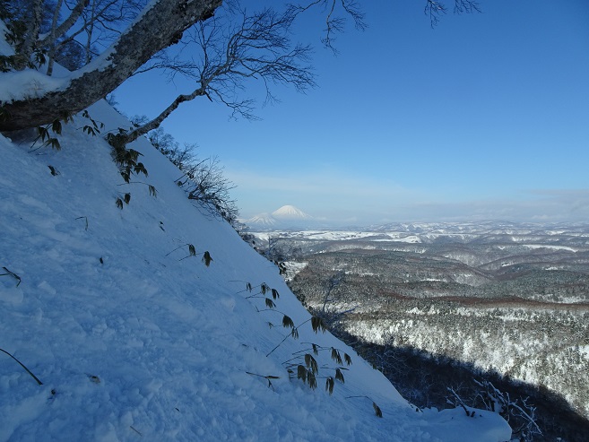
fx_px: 408
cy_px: 221
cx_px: 294
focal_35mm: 24
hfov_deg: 71.6
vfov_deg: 56.8
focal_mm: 4.1
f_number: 3.5
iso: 80
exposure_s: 1/1600
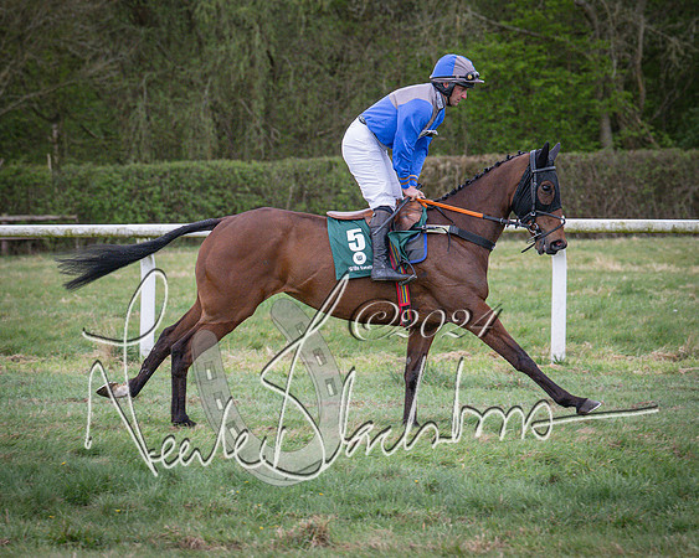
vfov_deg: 7.4
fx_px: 4299
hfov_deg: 9.3
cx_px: 288
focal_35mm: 208
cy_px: 303
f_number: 4
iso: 1600
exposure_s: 1/1000
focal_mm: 102
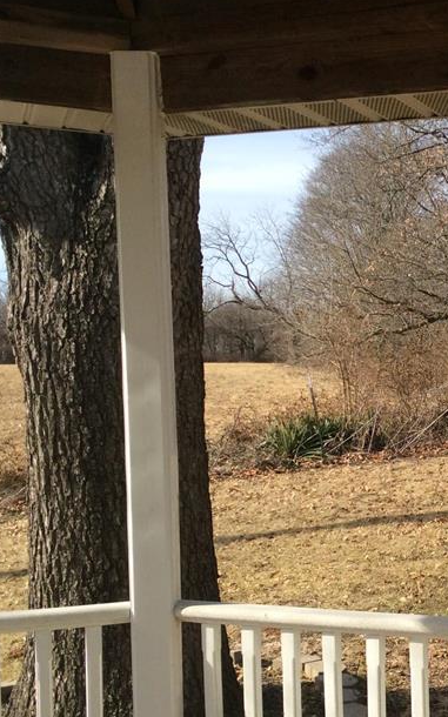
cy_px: 435
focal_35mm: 57
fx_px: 1114
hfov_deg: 21.5
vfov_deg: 35.5
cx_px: 501
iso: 32
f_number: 2.4
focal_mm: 3.3
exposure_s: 1/969
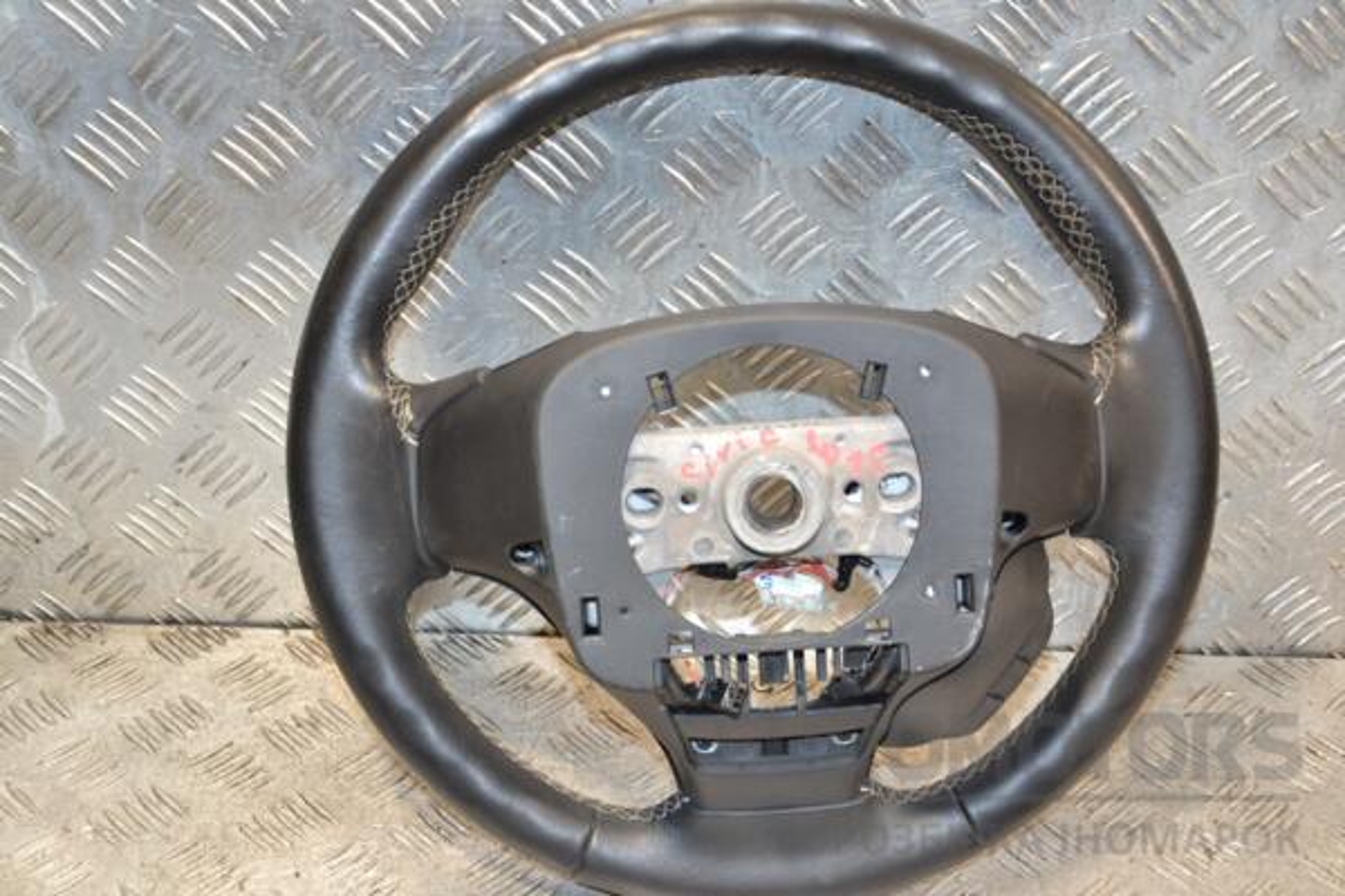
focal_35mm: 60
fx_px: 2241
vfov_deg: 22.6
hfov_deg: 33.4
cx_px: 672
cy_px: 448
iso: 800
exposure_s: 1/125
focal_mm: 40
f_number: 4.8
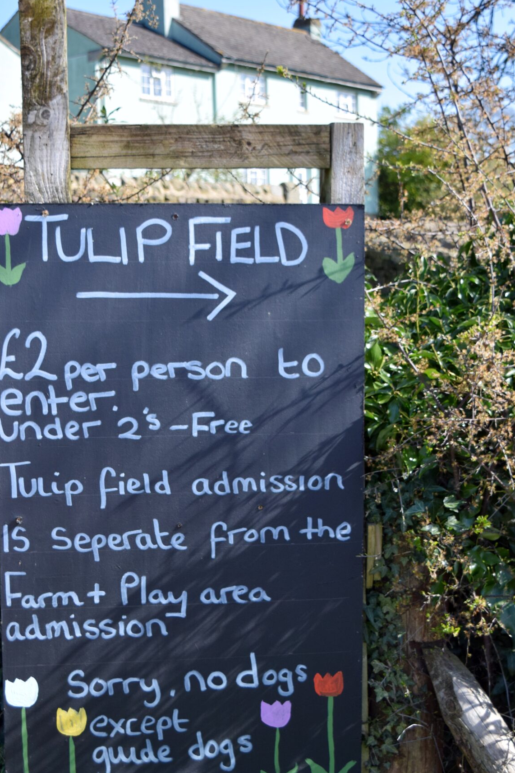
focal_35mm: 59
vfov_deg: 34.1
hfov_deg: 23.1
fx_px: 1258
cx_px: 222
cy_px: 421
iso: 400
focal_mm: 31
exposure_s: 1/1250
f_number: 5
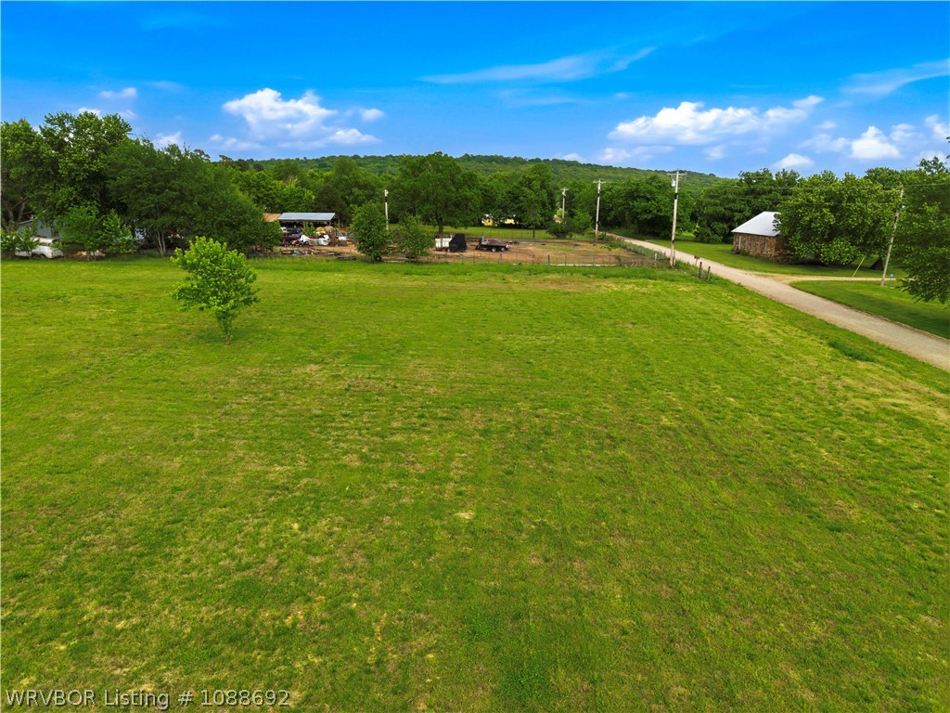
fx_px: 659
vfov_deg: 56.8
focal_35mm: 24
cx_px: 475
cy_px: 356
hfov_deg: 71.6
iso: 140
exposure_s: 1/2500
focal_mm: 8.7
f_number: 1.8
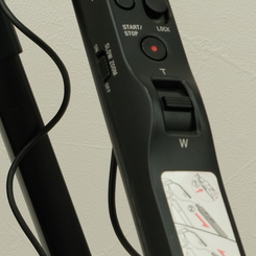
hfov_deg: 9.8
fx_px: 1464
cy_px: 252
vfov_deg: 9.9
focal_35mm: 175
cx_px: -70
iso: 200
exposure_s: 1/125
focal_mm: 27.7
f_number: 8
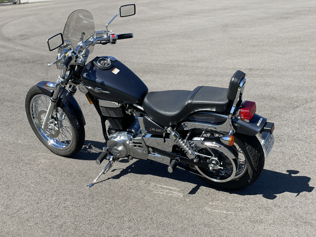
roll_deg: +2.6
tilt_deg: -17.4
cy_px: 118
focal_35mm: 52
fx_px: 475
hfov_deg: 36.8
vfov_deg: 28.0
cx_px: 158
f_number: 2
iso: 32
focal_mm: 6
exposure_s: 1/1142
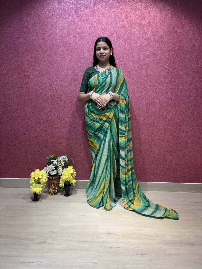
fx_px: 202
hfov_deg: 53.1
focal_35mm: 26
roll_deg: -0.7
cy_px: 134
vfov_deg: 67.3
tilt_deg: -7.0
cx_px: 101
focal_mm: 5.96
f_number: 1.6
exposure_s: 1/100
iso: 50
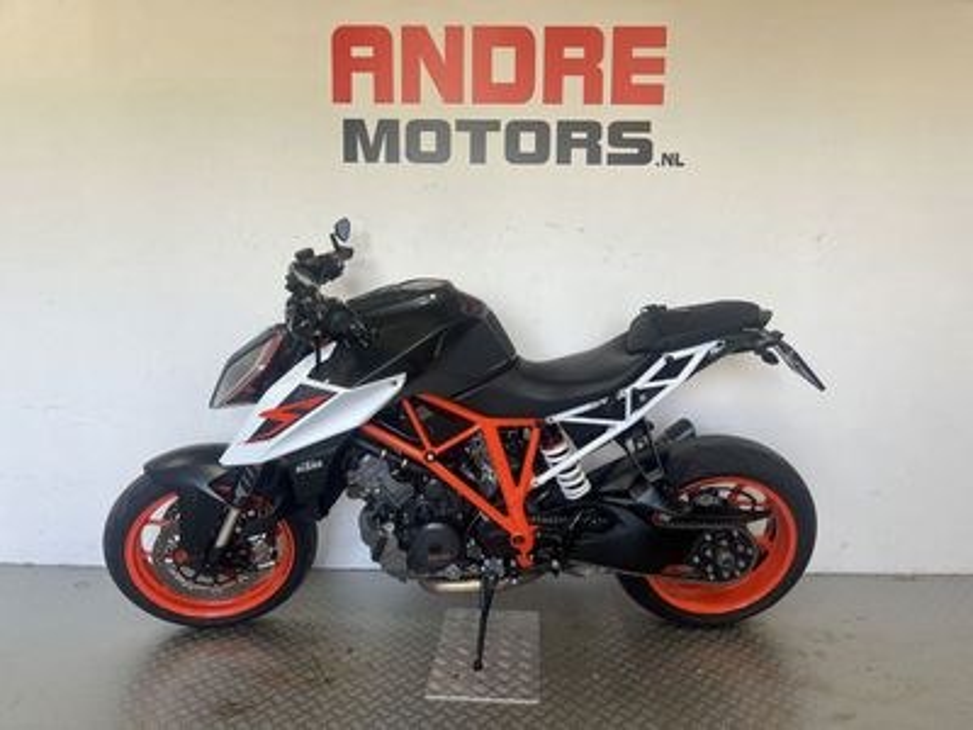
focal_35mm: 26
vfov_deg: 53.1
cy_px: 365
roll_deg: -1.0
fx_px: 731
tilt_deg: -7.5
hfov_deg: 67.3
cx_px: 486
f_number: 1.6
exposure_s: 1/100
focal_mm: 5.1
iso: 80
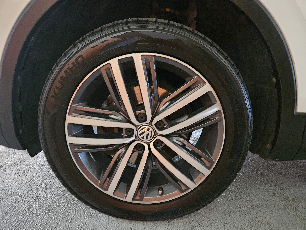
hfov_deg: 73.9
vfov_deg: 58.9
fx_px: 203
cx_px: 153
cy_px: 115
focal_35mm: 23
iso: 800
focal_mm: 5.4
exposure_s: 1/24
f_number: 1.8
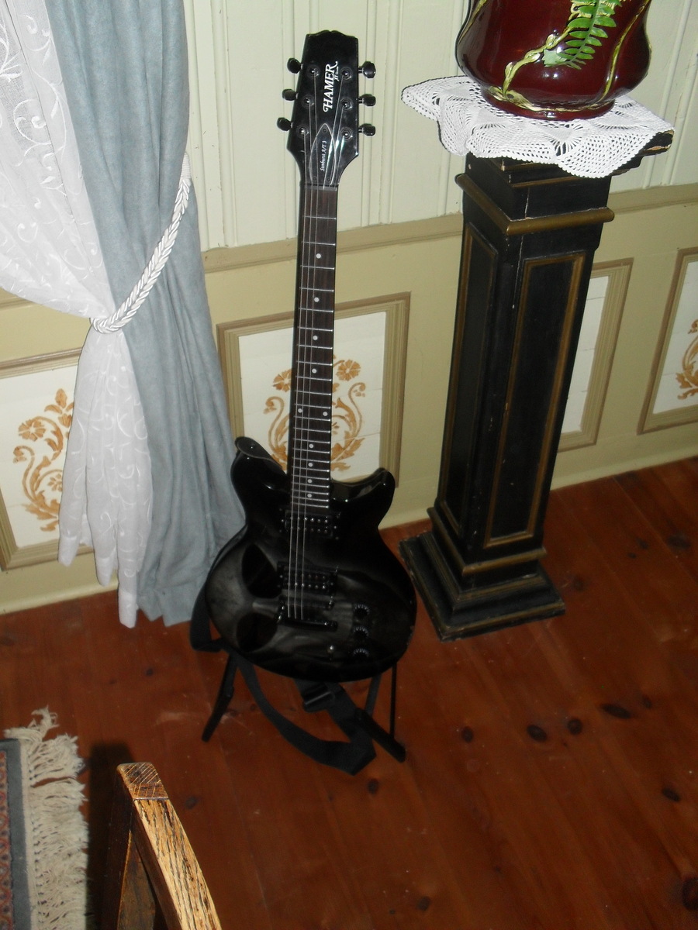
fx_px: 941
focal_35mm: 35
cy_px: 465
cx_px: 349
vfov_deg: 52.6
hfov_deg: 40.7
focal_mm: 6.3
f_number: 3.2
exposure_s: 1/45
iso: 200
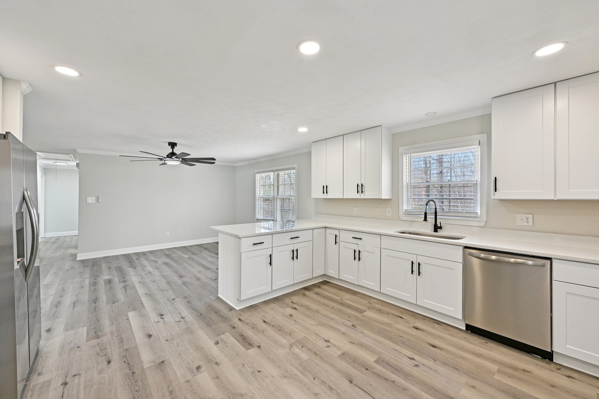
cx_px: 300
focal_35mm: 14
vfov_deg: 81.2
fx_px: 233
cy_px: 200
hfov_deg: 104.3
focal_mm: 14
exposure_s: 1/15
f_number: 8
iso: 100
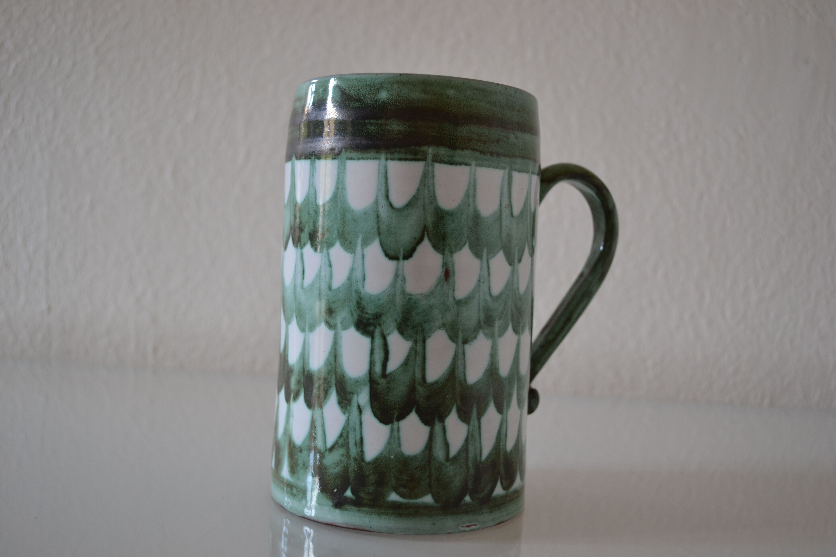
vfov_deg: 36.9
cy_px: 278
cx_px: 418
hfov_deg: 53.1
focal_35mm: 36
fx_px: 836
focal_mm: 24
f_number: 4
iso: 400
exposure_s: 1/50
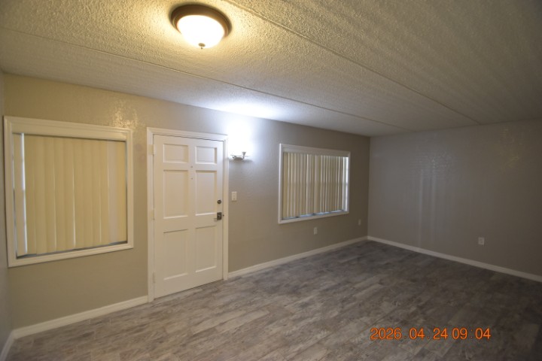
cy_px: 180
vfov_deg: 77.3
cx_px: 271
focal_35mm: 15
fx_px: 226
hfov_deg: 100.4
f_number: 3.5
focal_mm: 10
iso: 800
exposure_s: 1/45
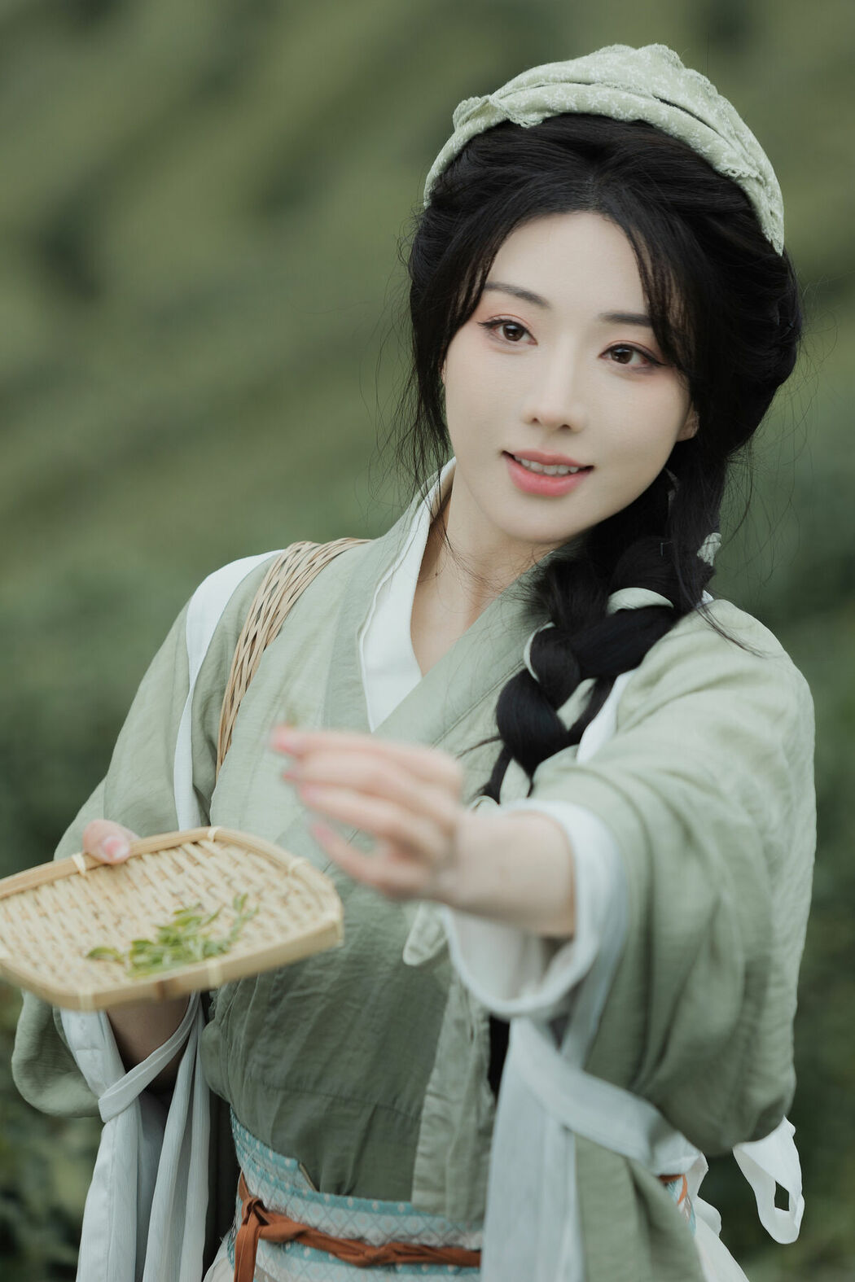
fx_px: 7124
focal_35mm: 200
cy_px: 641
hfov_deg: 6.9
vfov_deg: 10.3
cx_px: 428
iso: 320
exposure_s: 1/800
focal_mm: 200
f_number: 4
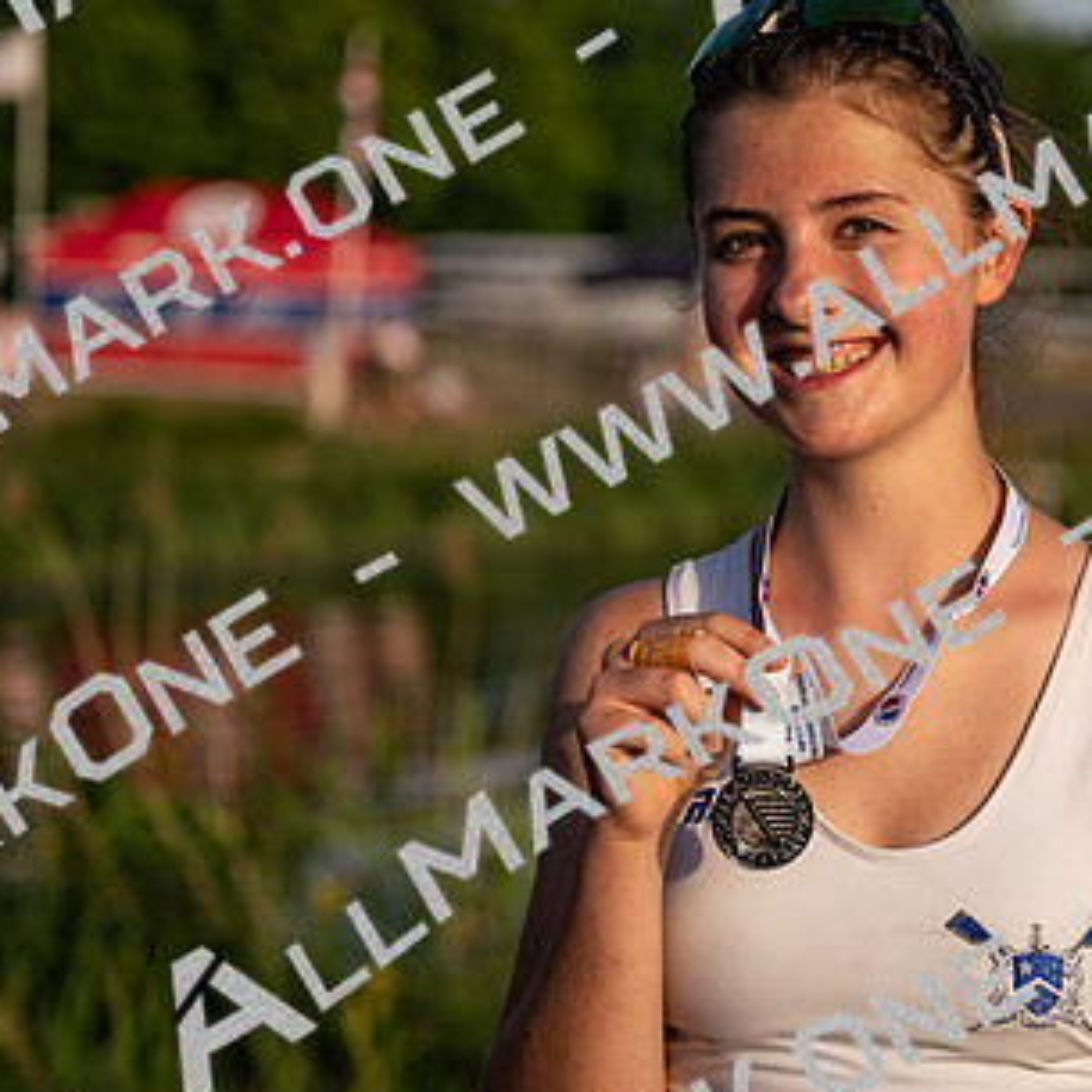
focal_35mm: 113
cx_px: 899
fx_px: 4033
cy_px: 550
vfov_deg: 15.4
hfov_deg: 15.3
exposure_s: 1/1600
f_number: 2.8
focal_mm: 70
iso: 64
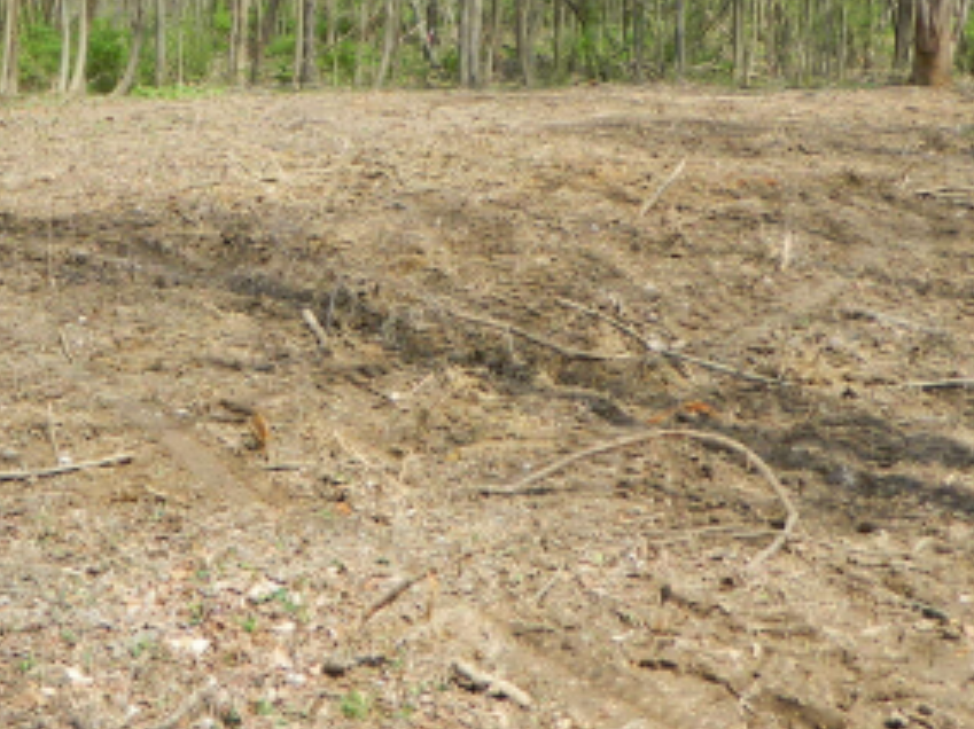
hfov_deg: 32.5
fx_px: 1659
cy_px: 313
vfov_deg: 24.8
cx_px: 339
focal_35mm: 59
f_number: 3.1
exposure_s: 1/640
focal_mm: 4.5
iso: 80
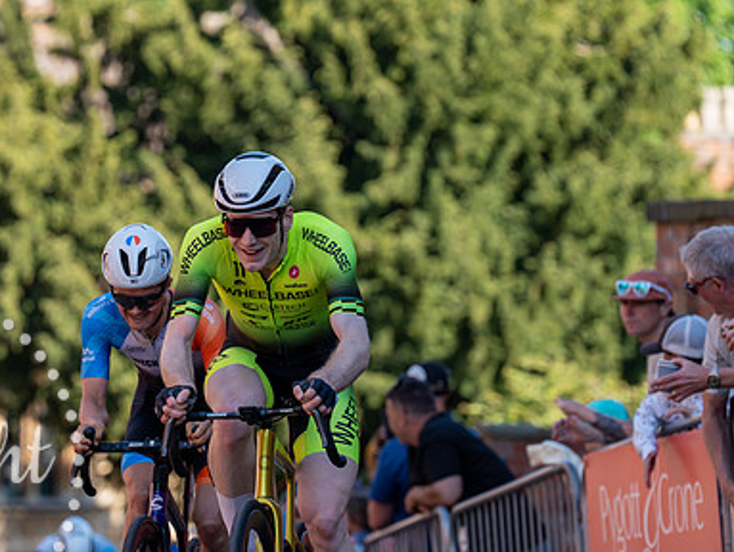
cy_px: 365
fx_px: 5157
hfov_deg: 8.1
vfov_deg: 6.1
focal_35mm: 243
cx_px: 201
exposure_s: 1/1000
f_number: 3.5
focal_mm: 167
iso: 320
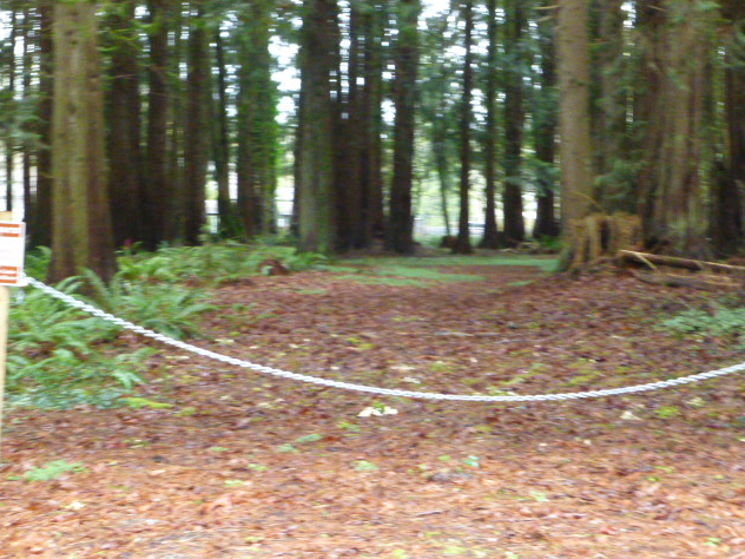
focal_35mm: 80
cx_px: 370
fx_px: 1722
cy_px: 282
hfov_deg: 24.4
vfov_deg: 18.4
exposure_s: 1/60
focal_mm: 14.2
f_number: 5.1
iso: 2500
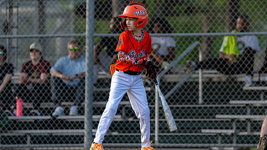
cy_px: 70
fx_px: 2917
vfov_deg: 2.9
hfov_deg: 5.2
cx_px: 147
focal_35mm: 412
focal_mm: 200
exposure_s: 1/2000
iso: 500
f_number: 2.8
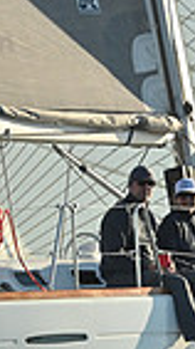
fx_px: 3421
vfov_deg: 5.8
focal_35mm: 371
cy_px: 400
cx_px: 143
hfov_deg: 3.3
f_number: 11
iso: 800
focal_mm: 86
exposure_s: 1/1000
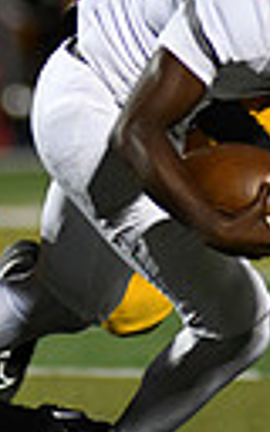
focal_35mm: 1381
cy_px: -42
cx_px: 68
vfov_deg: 1.5
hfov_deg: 1.0
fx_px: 16259
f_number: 2.8
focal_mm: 300
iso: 2200
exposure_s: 1/1000
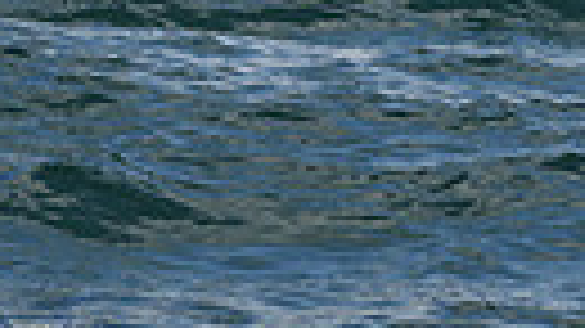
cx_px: -52
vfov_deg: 3.1
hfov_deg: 5.6
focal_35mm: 383
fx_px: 5939
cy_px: -795
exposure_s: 1/1250
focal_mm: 82
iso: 250
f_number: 9
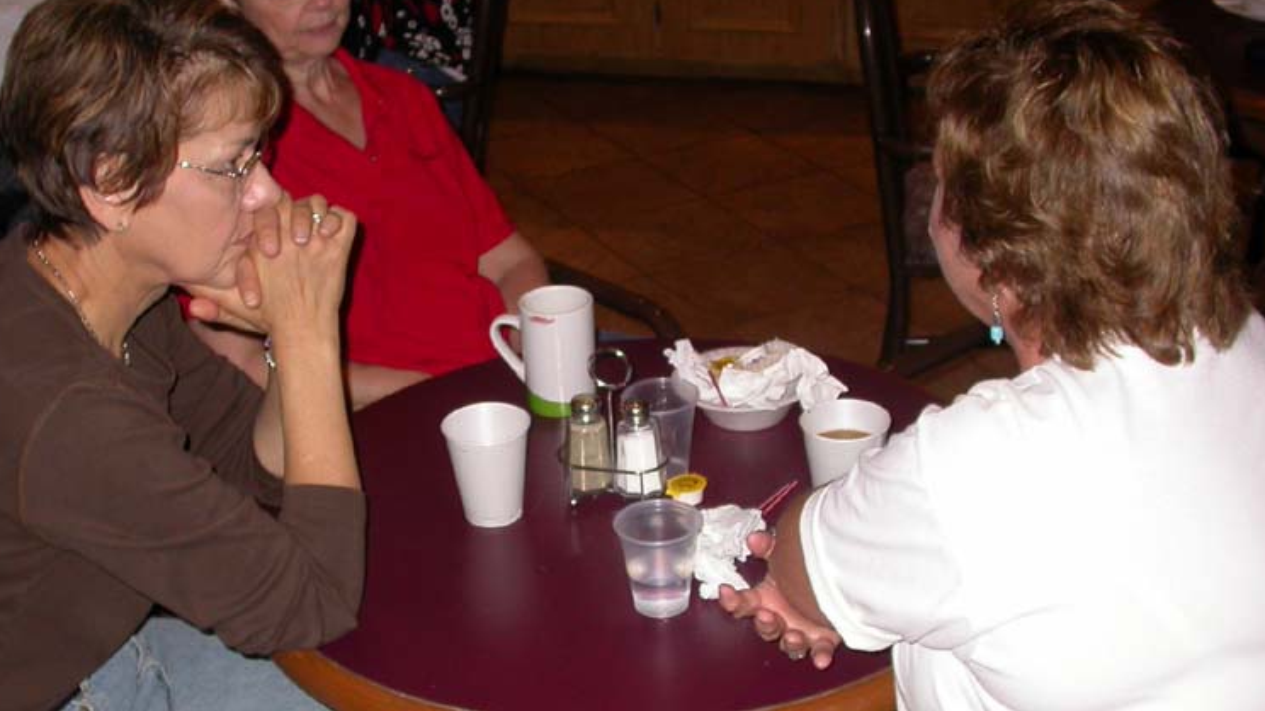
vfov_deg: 21.0
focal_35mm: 57
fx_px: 1911
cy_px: 441
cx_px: 517
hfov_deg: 36.5
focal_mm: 7.85
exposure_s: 1/60
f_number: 2.6
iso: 100
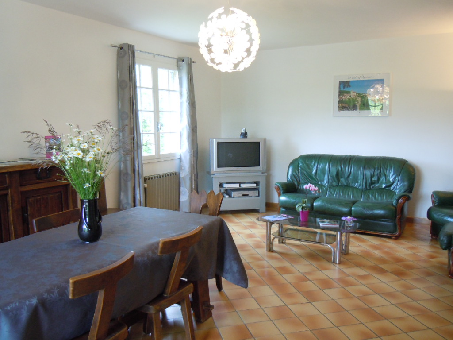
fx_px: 393
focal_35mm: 30
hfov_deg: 60.0
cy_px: 170
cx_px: 226
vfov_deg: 46.8
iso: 400
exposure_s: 1/30
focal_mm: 5.4
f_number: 3.5
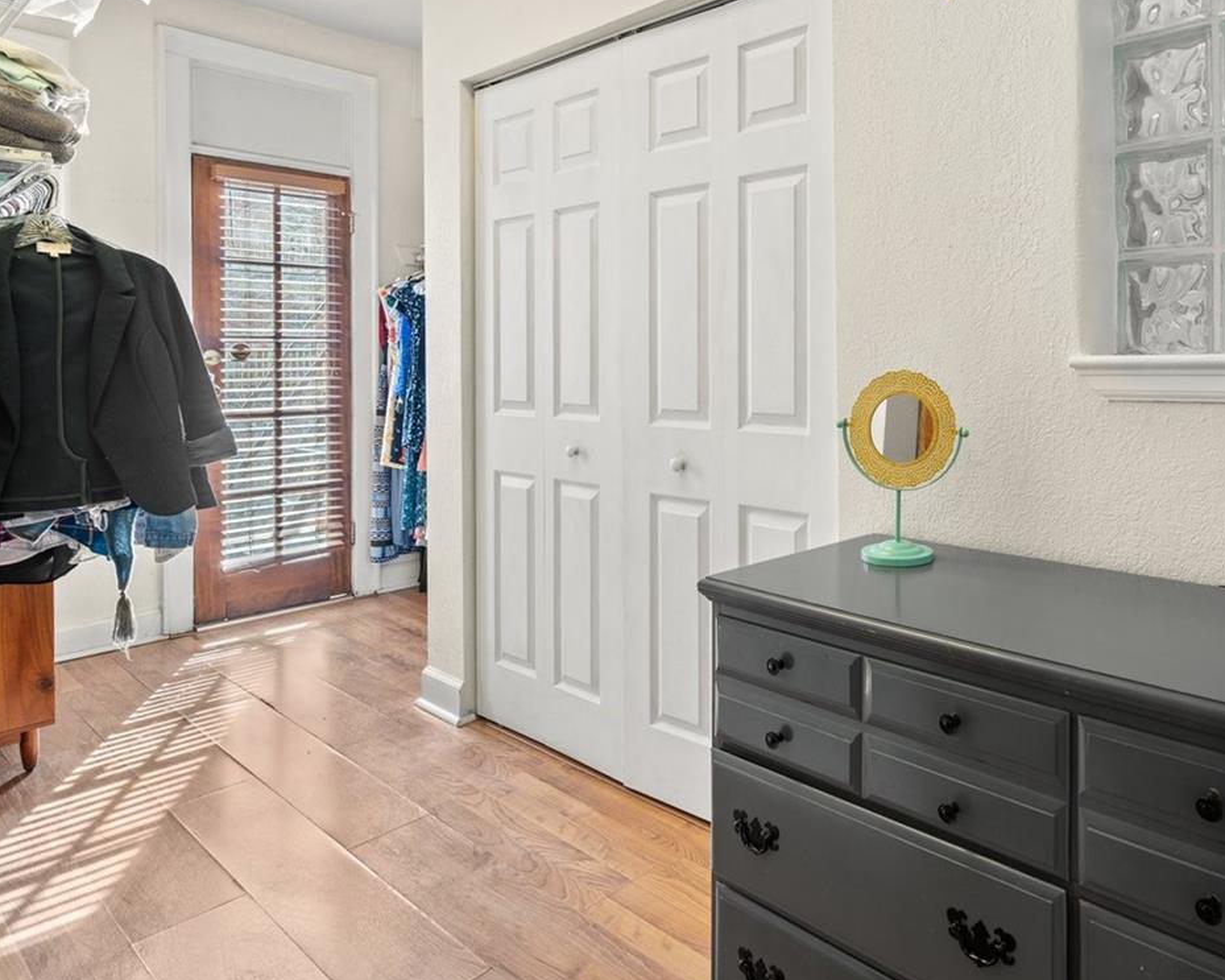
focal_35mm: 21
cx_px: 874
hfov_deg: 73.7
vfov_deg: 64.6
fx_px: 761
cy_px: 371
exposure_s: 1
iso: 200
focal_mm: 13
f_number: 8
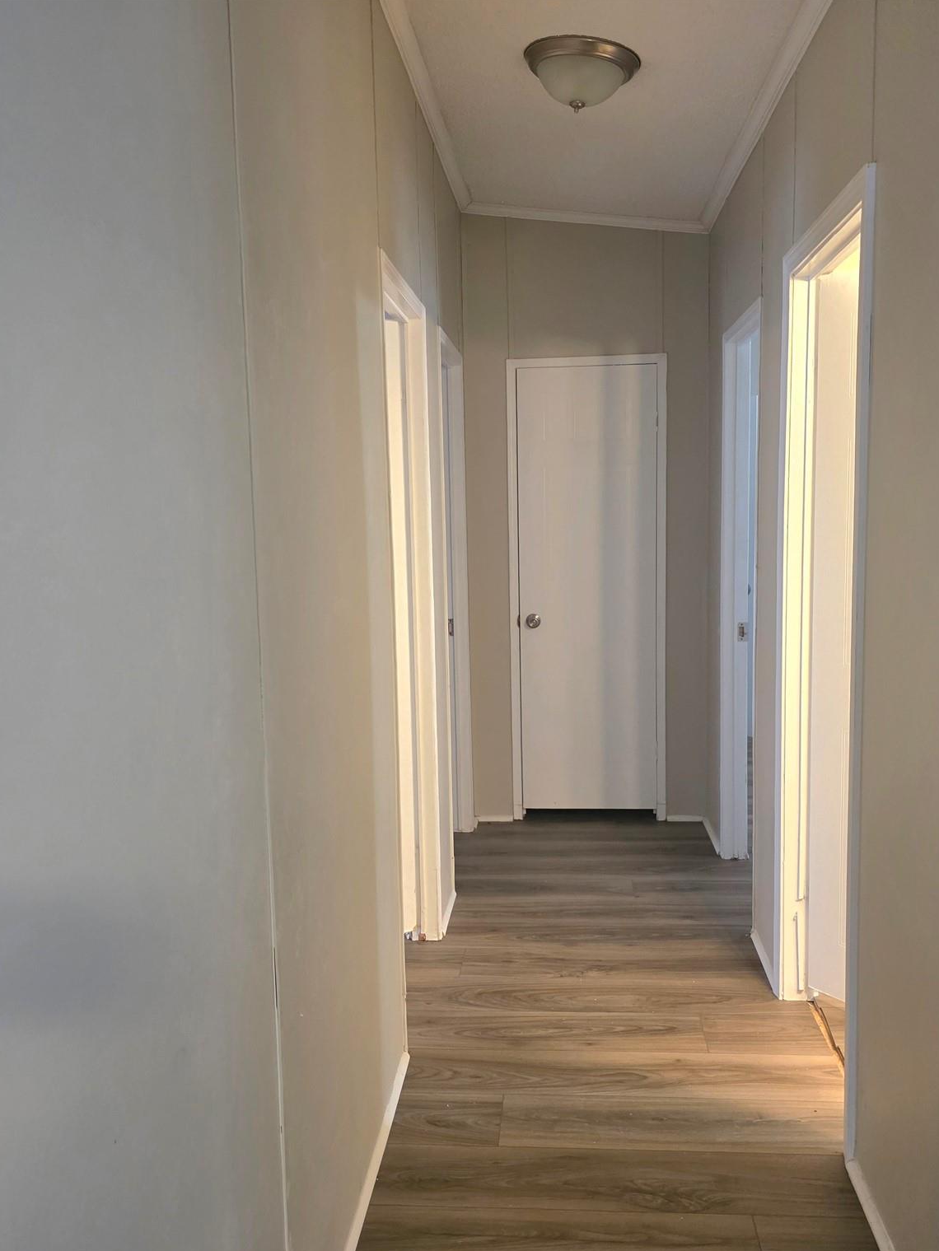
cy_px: 629
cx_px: 468
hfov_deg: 45.5
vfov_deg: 58.3
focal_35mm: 31
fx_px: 1121
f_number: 1.7
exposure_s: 1/120
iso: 800
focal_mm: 6.3
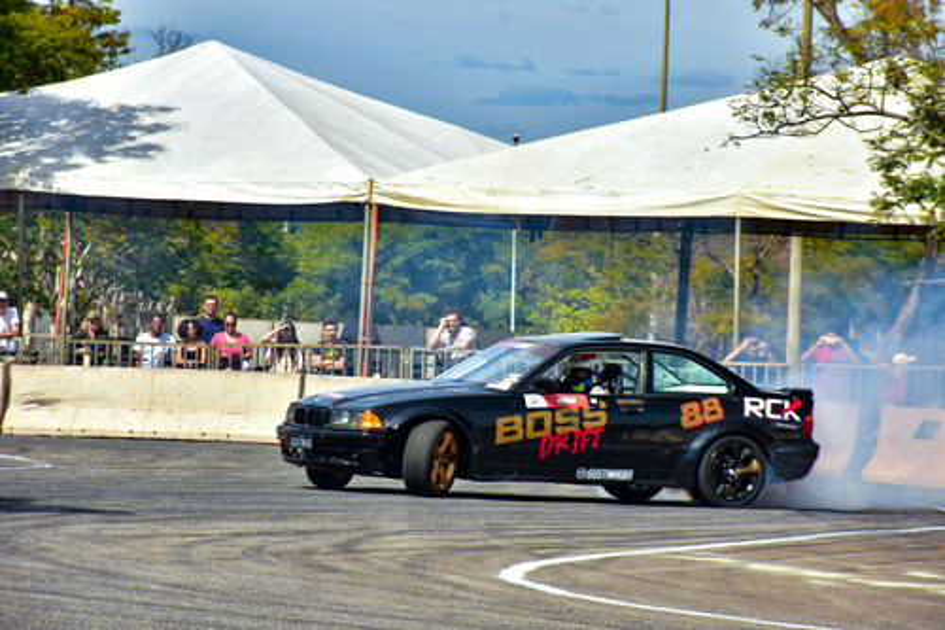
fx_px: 5510
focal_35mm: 210
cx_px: 472
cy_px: 315
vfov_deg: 6.5
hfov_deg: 9.8
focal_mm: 140
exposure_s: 1/200
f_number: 8
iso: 160
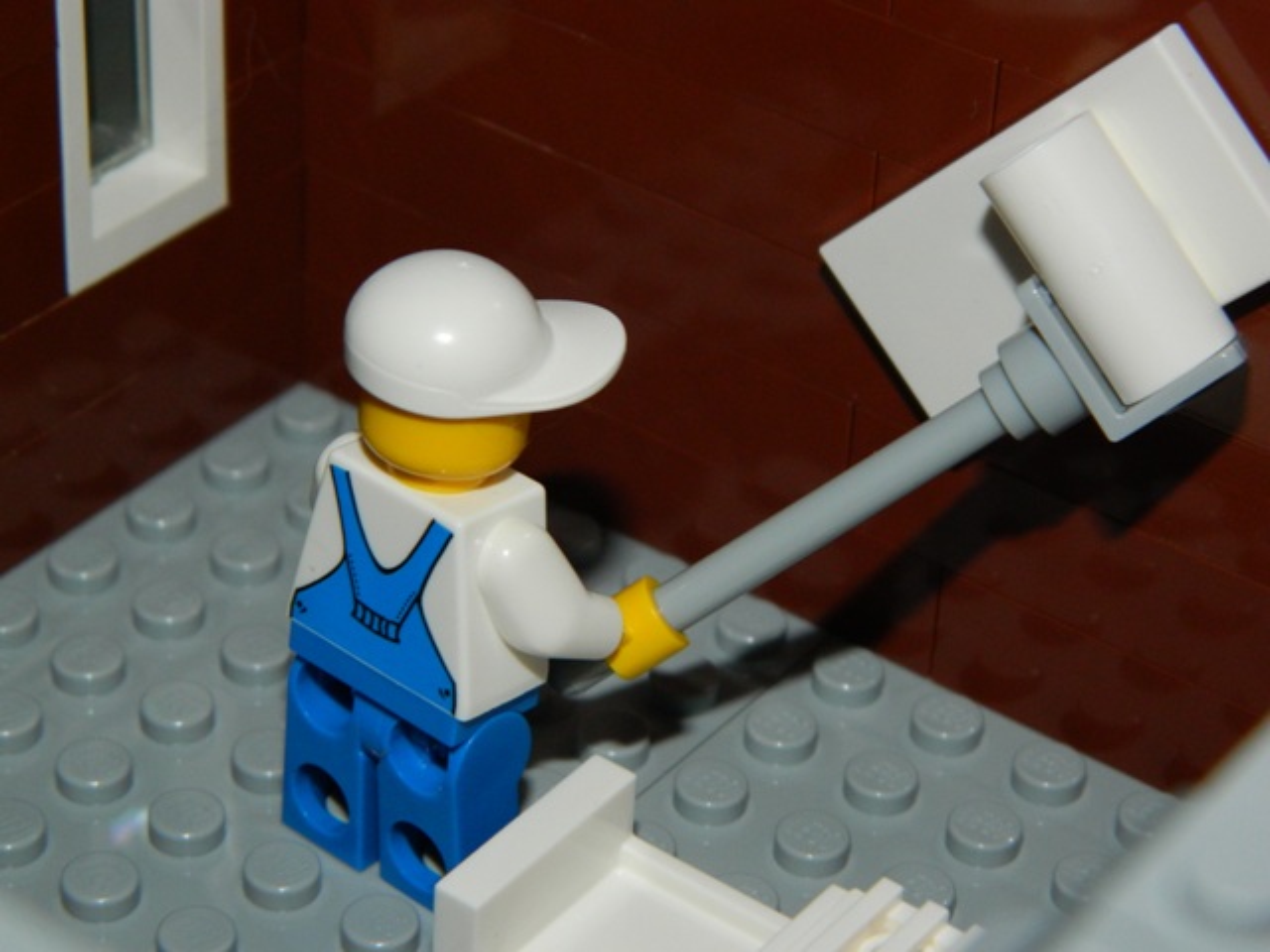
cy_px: 476
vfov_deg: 14.4
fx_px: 3779
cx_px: 635
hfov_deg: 19.1
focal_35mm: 103
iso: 200
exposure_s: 1/60
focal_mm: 18.6
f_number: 12.6
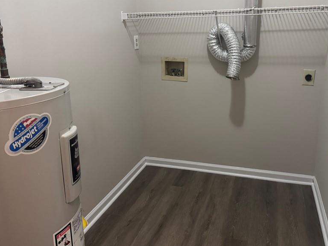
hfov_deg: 56.8
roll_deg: +1.2
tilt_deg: -12.2
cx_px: 174
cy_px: 94
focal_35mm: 32
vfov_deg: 43.9
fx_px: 303
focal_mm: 6.76
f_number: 1.78
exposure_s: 1/60
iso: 640
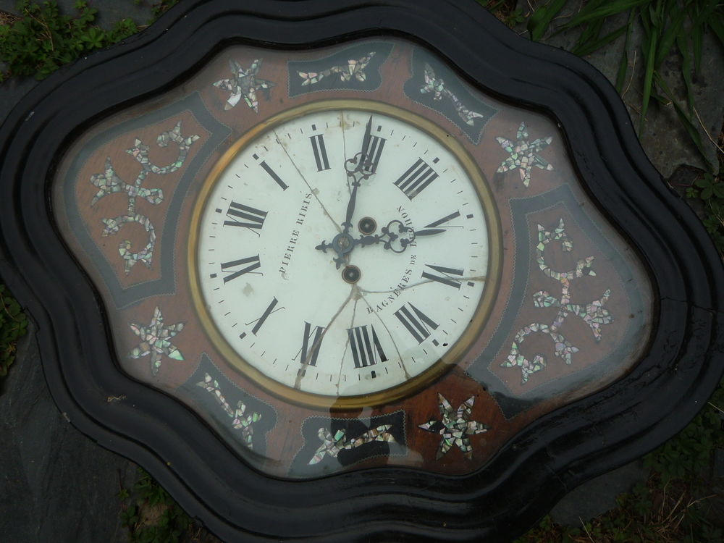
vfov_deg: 46.8
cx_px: 362
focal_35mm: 30
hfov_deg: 60.0
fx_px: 627
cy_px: 272
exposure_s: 1/400
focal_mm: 5.2
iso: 100
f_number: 4
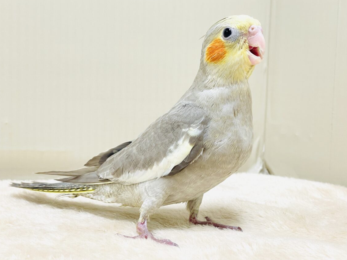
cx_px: 165
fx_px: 551
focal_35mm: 55
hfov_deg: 34.9
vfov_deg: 26.6
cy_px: 128
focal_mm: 6
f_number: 2
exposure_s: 1/99
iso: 100
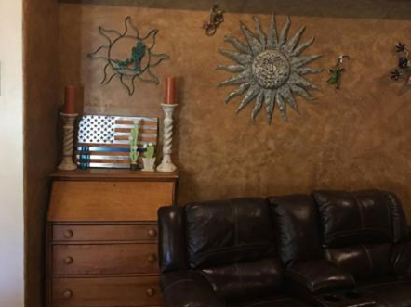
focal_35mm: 42
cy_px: 134
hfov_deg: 44.0
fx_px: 498
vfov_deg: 34.3
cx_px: 284
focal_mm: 4.15
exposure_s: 1/15
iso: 80
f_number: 2.2
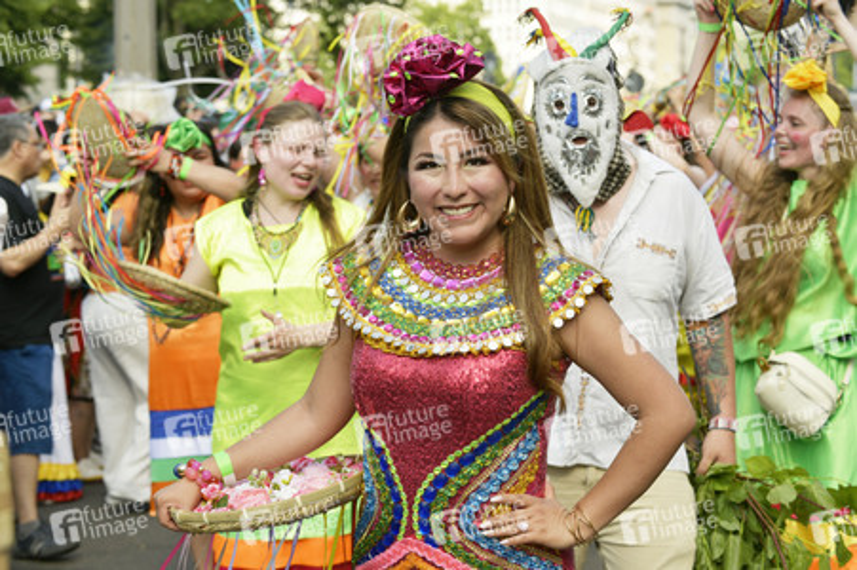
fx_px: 1665
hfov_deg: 28.9
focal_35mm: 70
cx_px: 428
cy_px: 285
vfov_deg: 19.4
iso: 160
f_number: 6.3
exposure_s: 1/500
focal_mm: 70
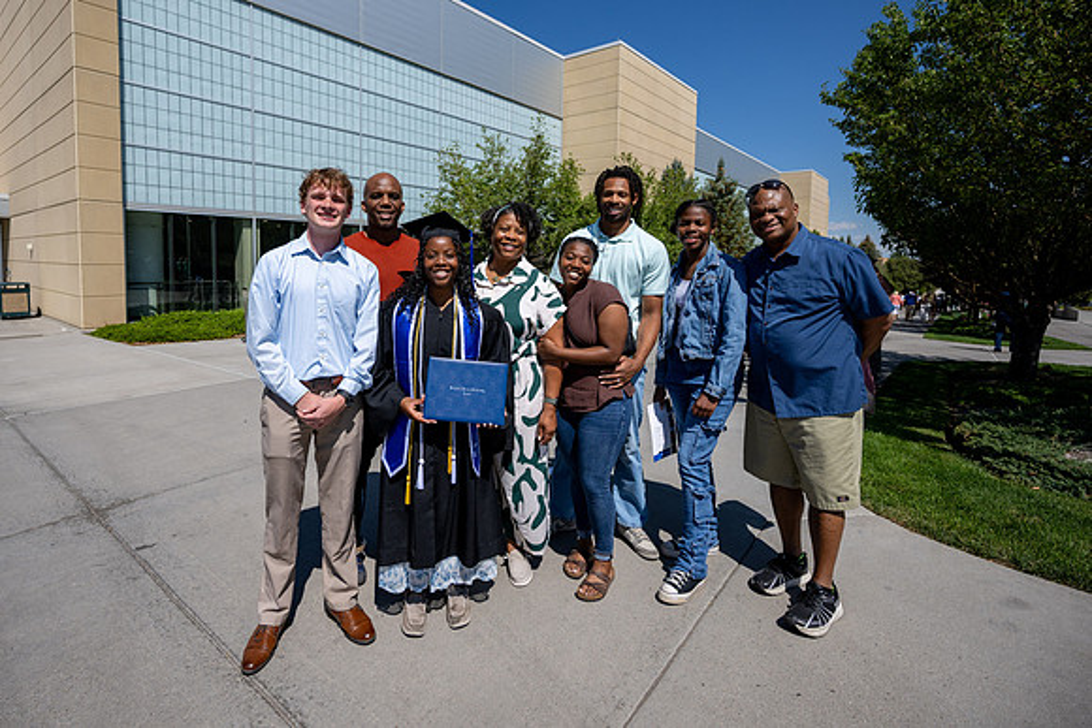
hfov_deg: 90.7
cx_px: 492
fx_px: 536
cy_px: 299
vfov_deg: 67.9
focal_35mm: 18
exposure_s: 1/3200
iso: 100
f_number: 4
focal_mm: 14
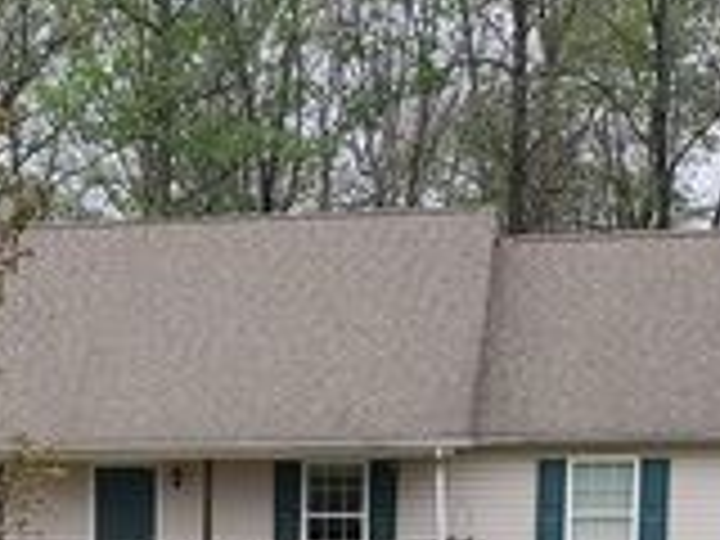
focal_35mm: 81
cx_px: 32
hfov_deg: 23.3
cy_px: 695
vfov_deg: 17.2
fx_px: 1685
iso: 50
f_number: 2.4
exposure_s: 1/367
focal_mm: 4.3
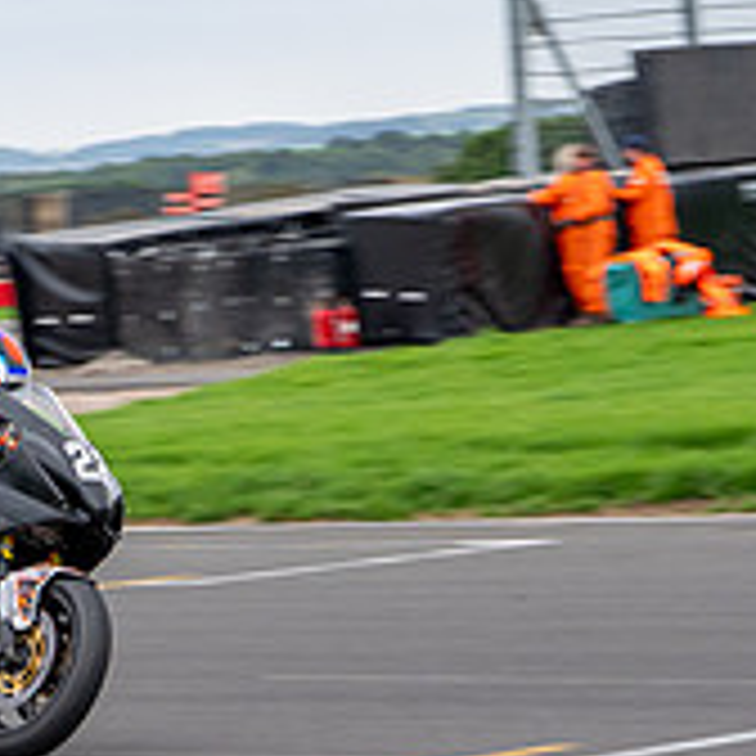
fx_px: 7264
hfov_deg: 5.9
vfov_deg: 6.0
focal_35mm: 294
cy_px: 597
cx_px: -219
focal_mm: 100
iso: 640
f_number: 6.3
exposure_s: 1/500
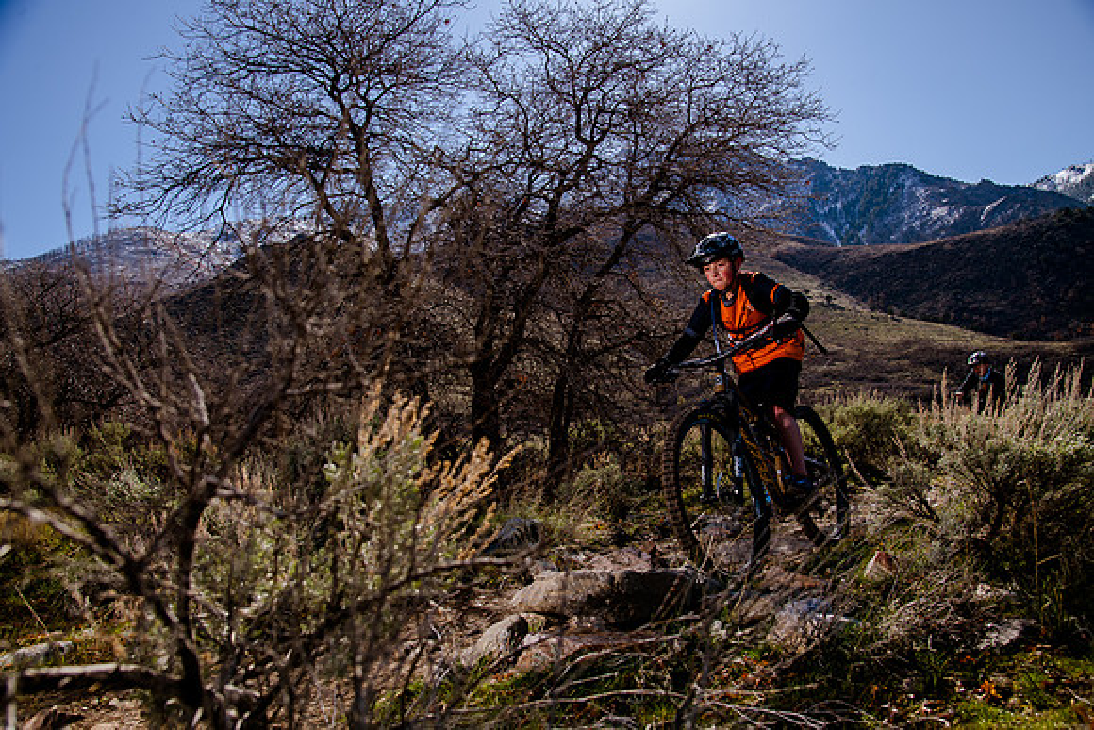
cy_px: 365
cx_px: 547
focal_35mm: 30
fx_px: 912
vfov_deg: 43.6
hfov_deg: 61.9
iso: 160
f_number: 6.3
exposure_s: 1/640
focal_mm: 30
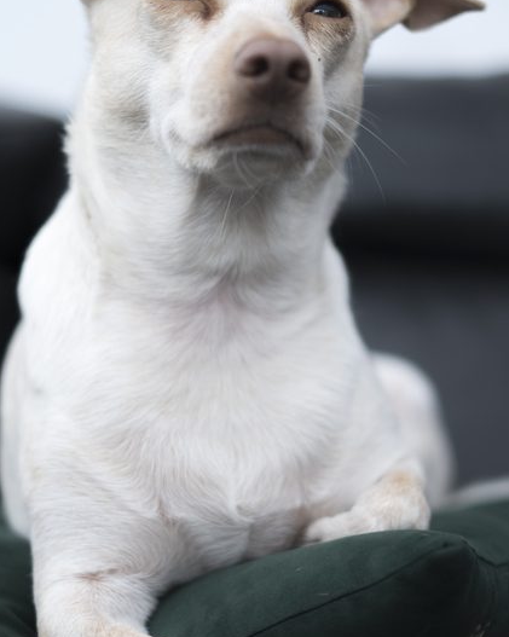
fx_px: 1602
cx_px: 242
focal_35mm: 85
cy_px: 306
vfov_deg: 22.5
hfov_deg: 18.1
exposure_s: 1/680
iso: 200
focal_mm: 35
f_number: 1.4
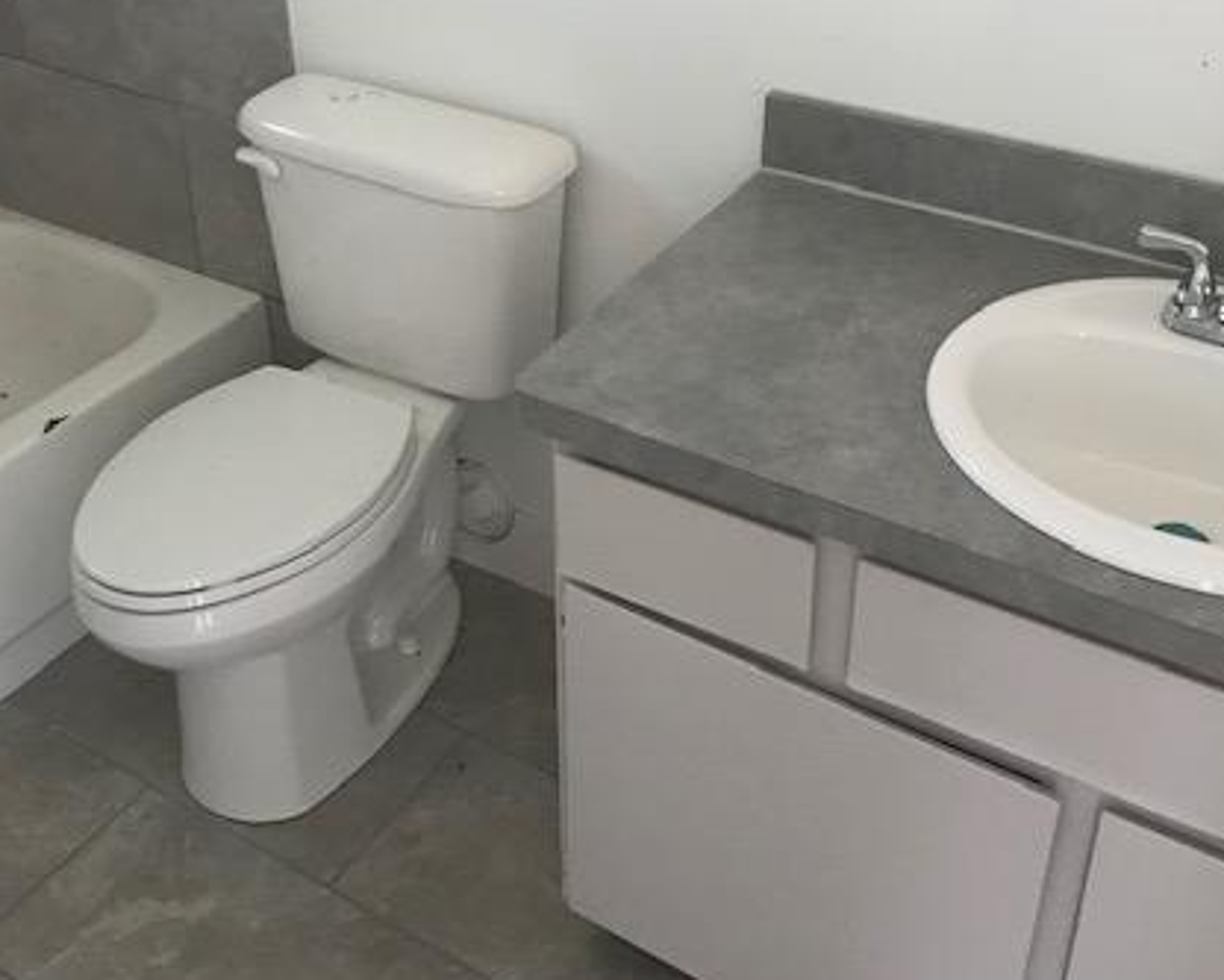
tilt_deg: -28.6
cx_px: 538
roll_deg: +0.9
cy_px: 309
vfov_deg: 35.3
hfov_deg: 43.7
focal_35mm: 42
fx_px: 1522
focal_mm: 3.99
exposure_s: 1/15
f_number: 1.8
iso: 80
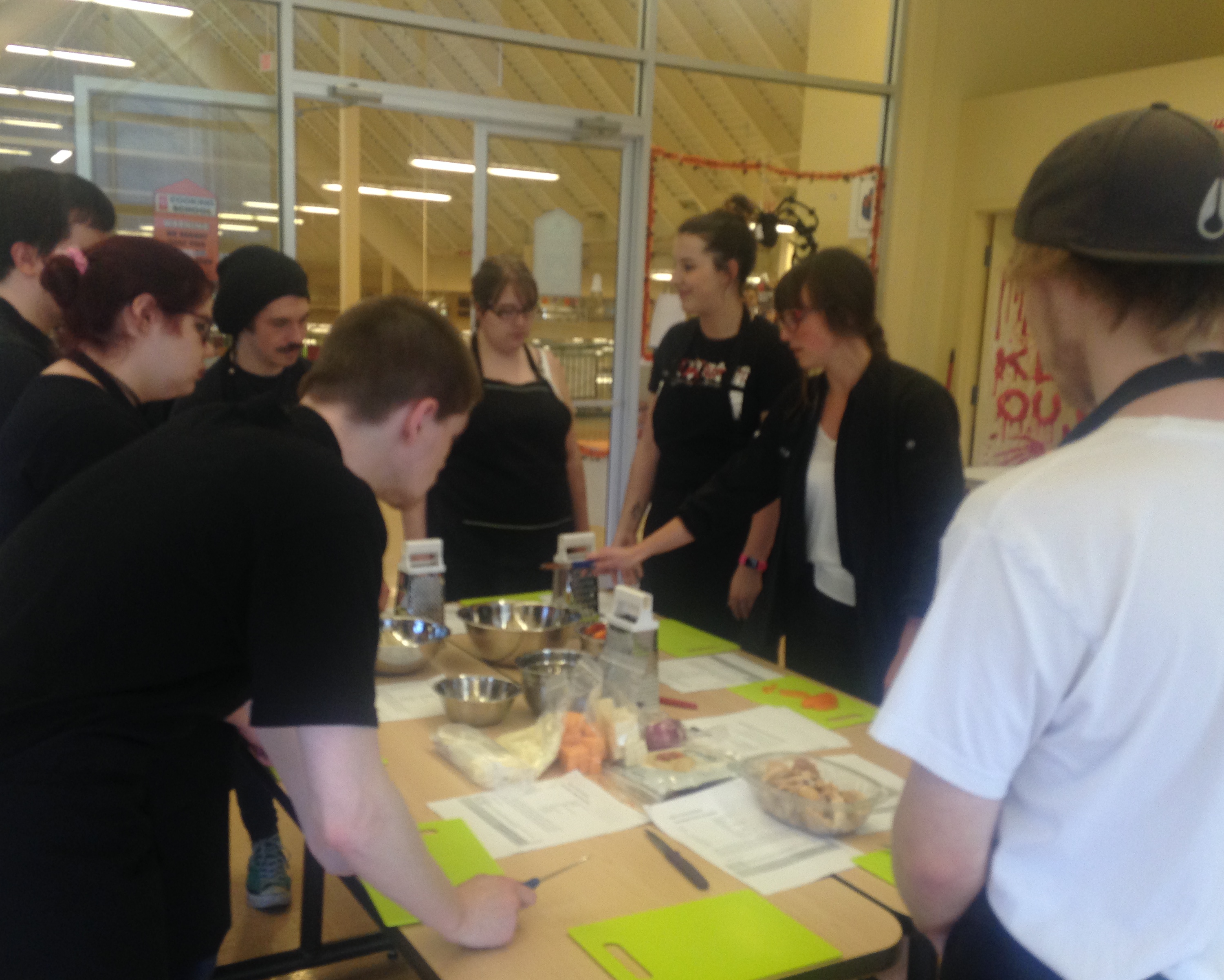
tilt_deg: -9.3
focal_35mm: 35
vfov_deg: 42.2
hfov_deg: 51.5
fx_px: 1268
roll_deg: +0.3
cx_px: 561
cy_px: 491
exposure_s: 1/120
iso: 80
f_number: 2.4
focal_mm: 4.12
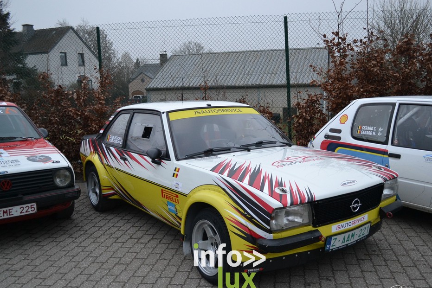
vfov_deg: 40.0
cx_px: 230
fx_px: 396
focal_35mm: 33
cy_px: 153
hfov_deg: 57.2
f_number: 3.8
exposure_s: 1/500
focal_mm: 20
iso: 1100
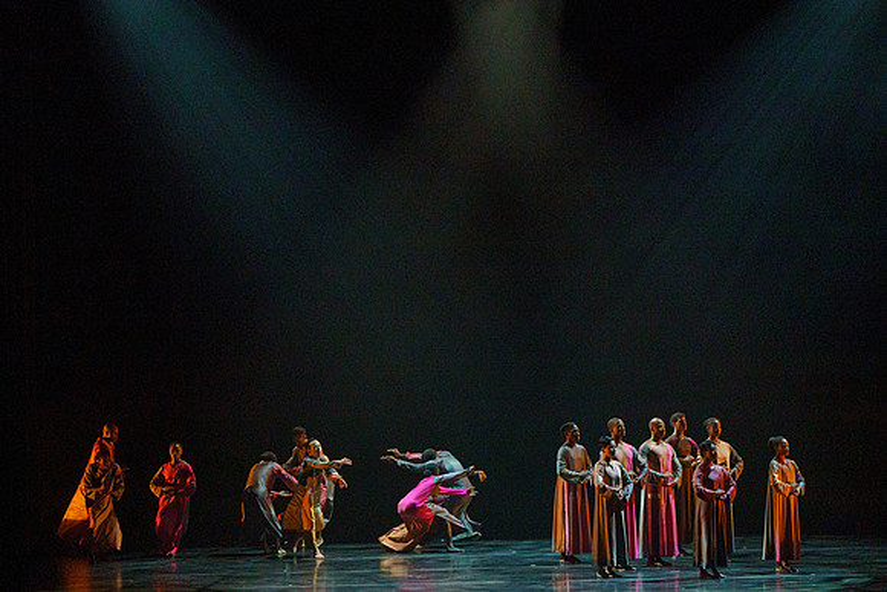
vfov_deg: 11.4
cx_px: 402
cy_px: 247
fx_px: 2963
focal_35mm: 120
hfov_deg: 17.0
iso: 6400
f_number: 5.6
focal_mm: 100
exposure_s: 1/250
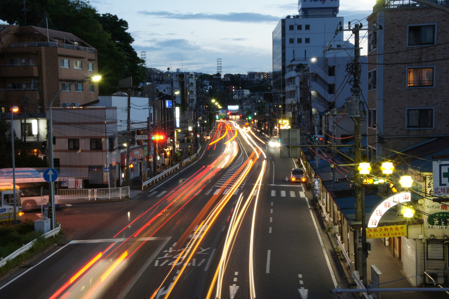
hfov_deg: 40.0
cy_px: 150
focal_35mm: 50
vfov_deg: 27.2
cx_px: 224
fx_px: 617
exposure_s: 8
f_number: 25
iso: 200
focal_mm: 33
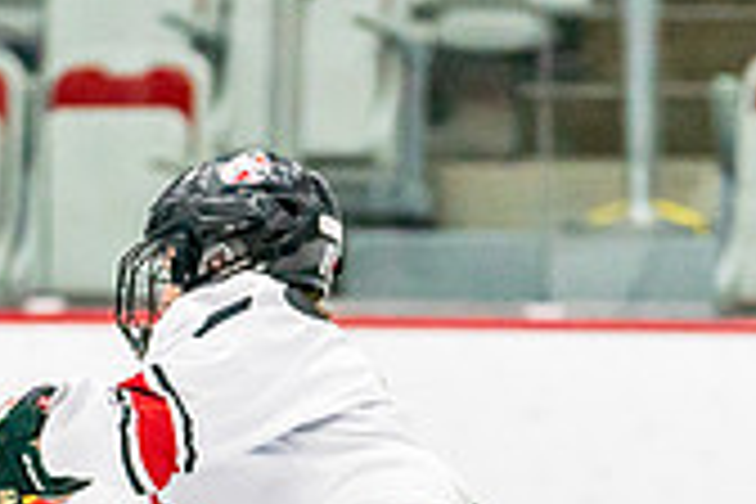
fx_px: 17387
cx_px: 283
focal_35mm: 828
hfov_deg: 2.5
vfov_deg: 1.7
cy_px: 745
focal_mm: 192
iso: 3200
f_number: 2.8
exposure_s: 1/1250
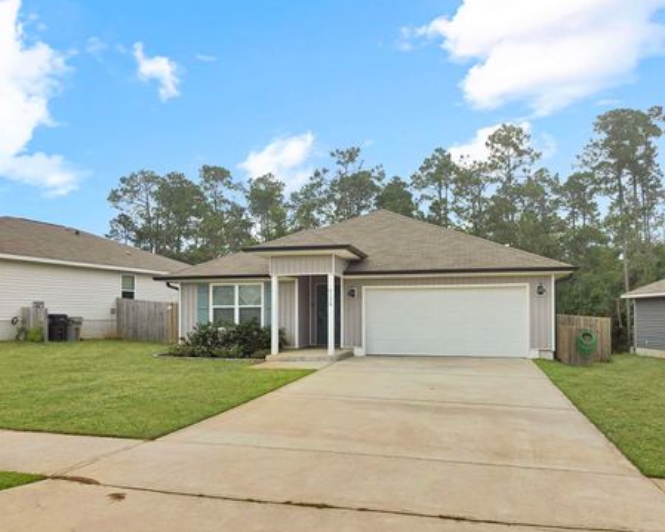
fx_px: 492
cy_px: 275
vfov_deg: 56.8
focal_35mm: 25
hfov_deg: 67.9
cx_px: 369
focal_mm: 6.5
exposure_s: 1/6147
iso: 64
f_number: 1.4
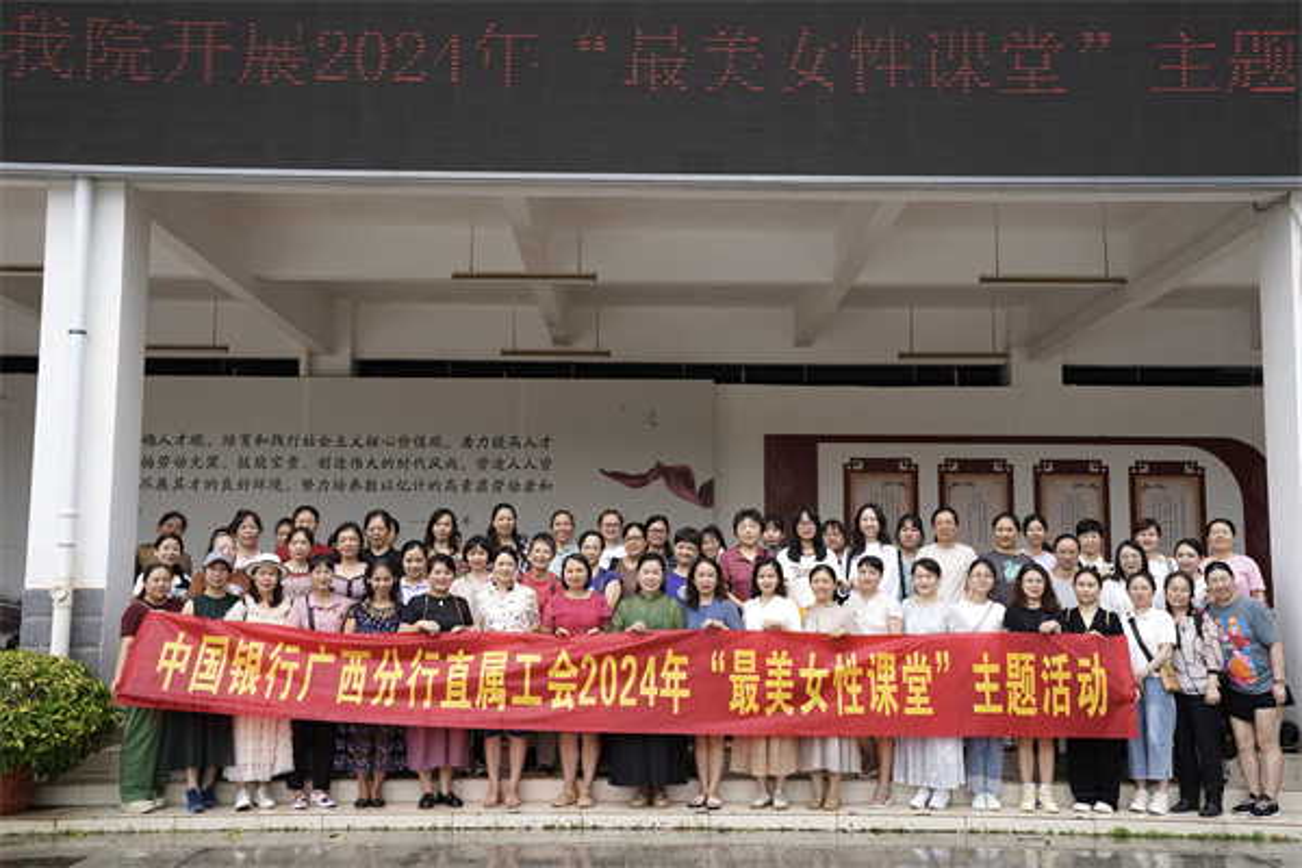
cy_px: 434
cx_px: 651
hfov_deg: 50.7
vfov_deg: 35.1
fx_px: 1374
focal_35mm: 38
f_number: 5.6
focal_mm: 38
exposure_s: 1/500
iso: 400
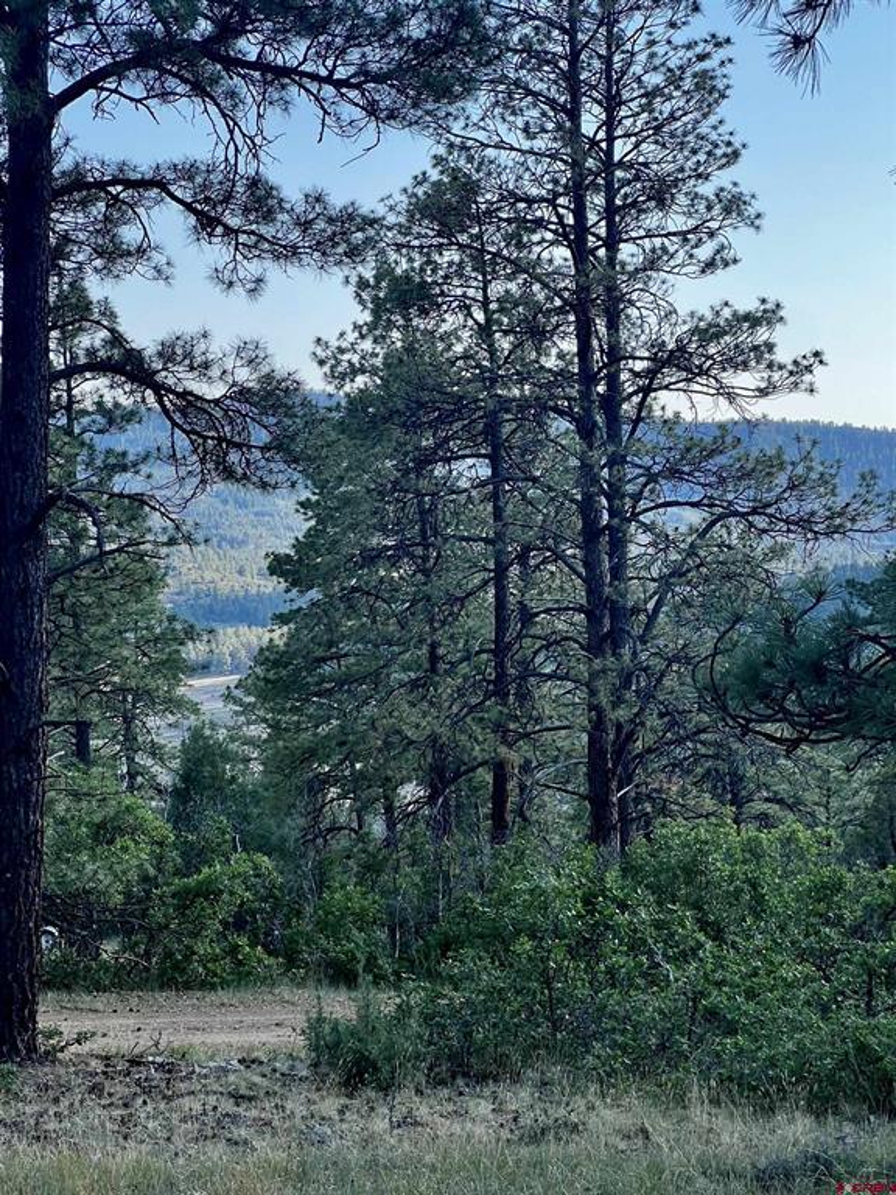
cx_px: 448
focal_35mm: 77
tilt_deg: -0.3
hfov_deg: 19.1
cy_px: 598
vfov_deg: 25.3
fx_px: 2657
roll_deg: +0.6
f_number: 2.8
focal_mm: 9
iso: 32
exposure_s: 1/239
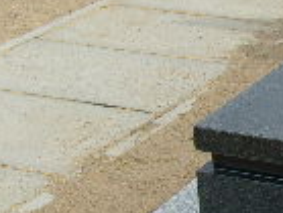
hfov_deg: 14.7
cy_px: 75
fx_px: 1016
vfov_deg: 12.0
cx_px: 434
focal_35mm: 124
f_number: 10.4
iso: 80
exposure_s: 1/90
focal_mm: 4.9
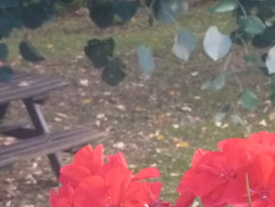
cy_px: 61
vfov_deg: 6.1
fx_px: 1933
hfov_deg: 8.0
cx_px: 398
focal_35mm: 243
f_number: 4.1
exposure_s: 1/80
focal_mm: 11.9
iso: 400
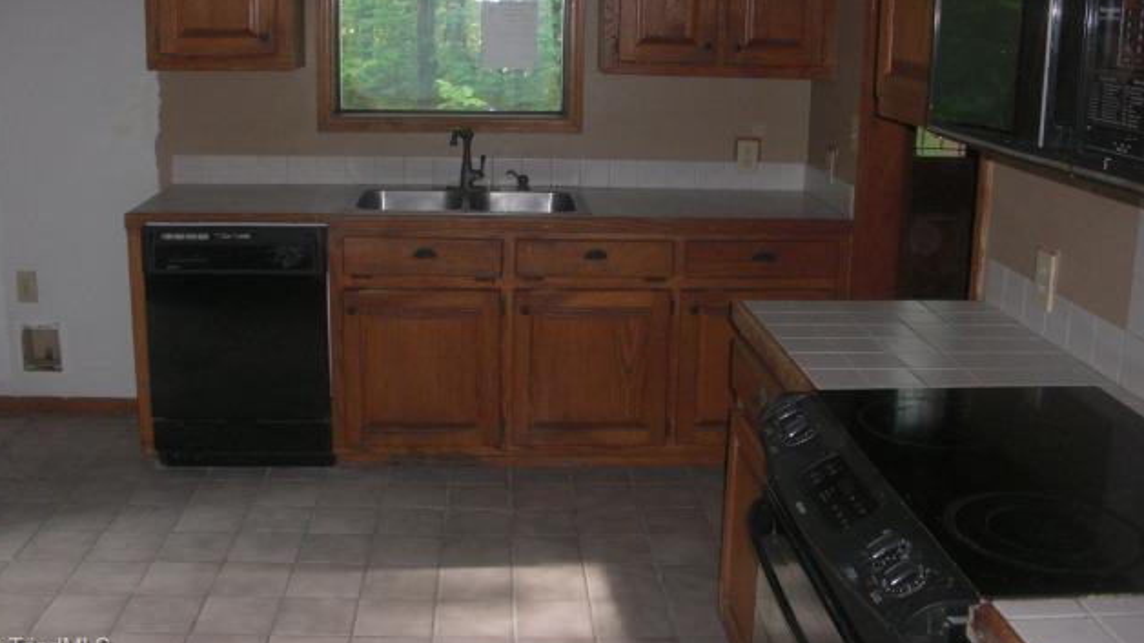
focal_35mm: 40
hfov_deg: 50.5
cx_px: 563
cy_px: 228
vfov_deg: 29.5
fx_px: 1213
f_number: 2.8
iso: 200
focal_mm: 6.3
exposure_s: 1/60
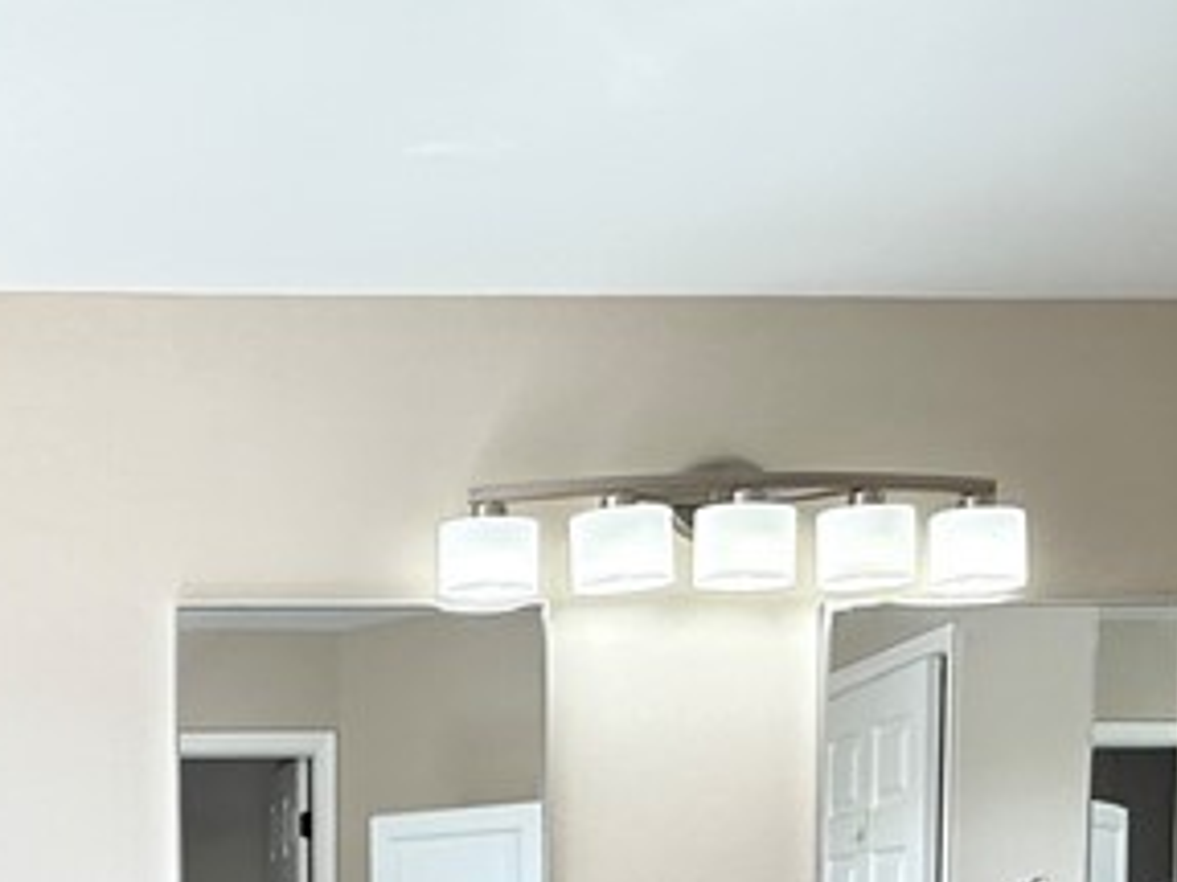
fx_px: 1699
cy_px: 1067
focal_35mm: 50
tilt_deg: -3.5
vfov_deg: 25.9
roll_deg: +0.5
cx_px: 205
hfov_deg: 36.6
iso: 100
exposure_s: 1/120
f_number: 2.2
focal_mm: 2.22
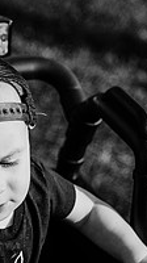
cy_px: 174
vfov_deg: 9.6
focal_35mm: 224
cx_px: -16
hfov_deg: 5.4
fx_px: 1557
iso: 160
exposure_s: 1/1250
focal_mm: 95
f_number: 4
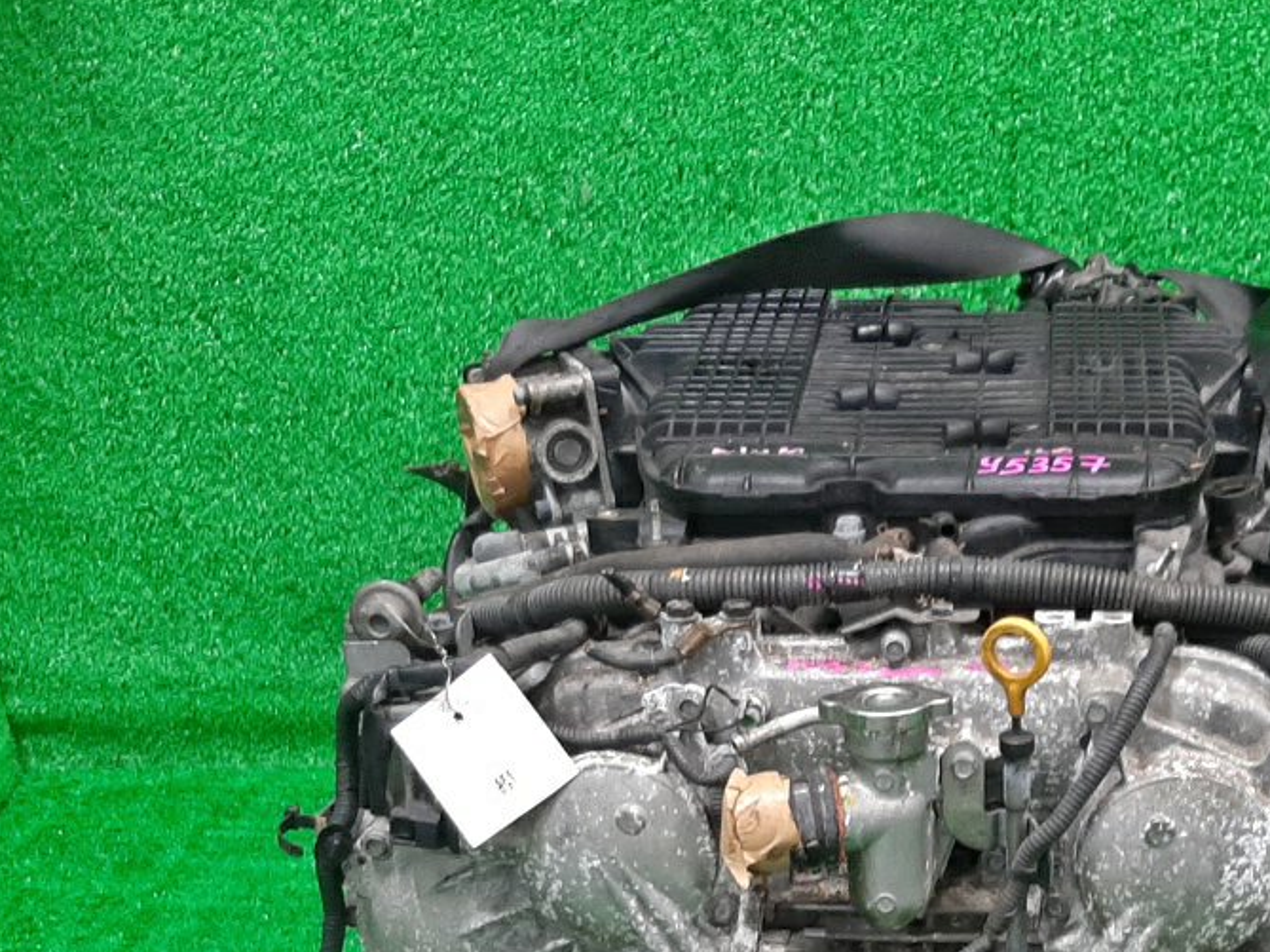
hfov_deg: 34.0
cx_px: 866
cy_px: 1011
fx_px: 2053
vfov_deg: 24.5
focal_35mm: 56
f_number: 1.7
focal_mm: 3.93
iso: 166
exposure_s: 1/50
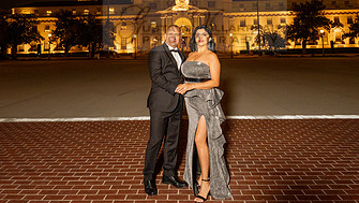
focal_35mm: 27
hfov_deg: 69.8
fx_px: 257
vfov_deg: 40.0
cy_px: 22
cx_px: 176
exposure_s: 1/60
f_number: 2.8
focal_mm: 14
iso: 800
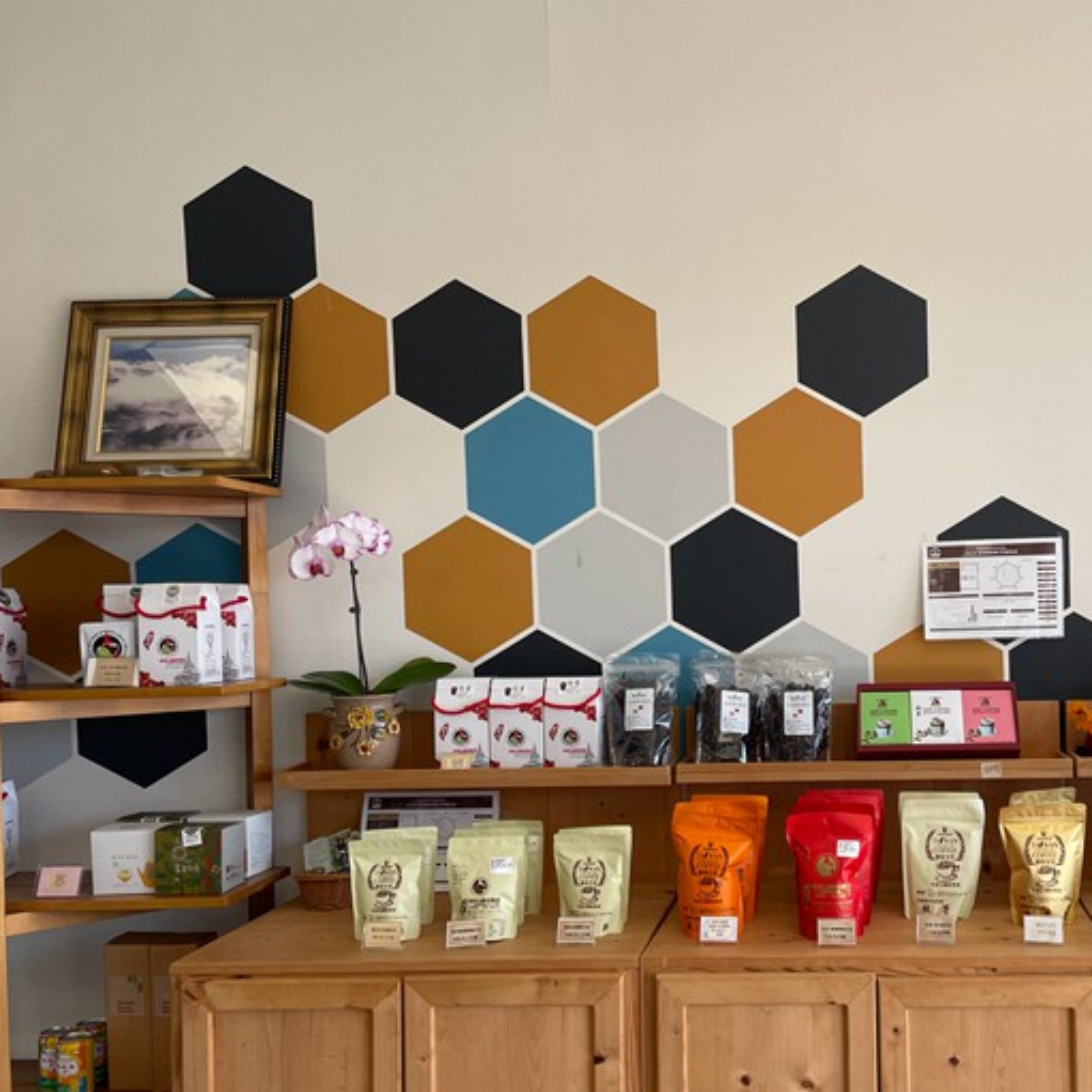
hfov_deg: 44.7
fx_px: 1285
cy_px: 630
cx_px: 799
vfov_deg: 45.9
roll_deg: +1.2
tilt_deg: -1.6
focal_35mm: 36
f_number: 1.6
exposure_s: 1/520
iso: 32
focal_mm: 4.2
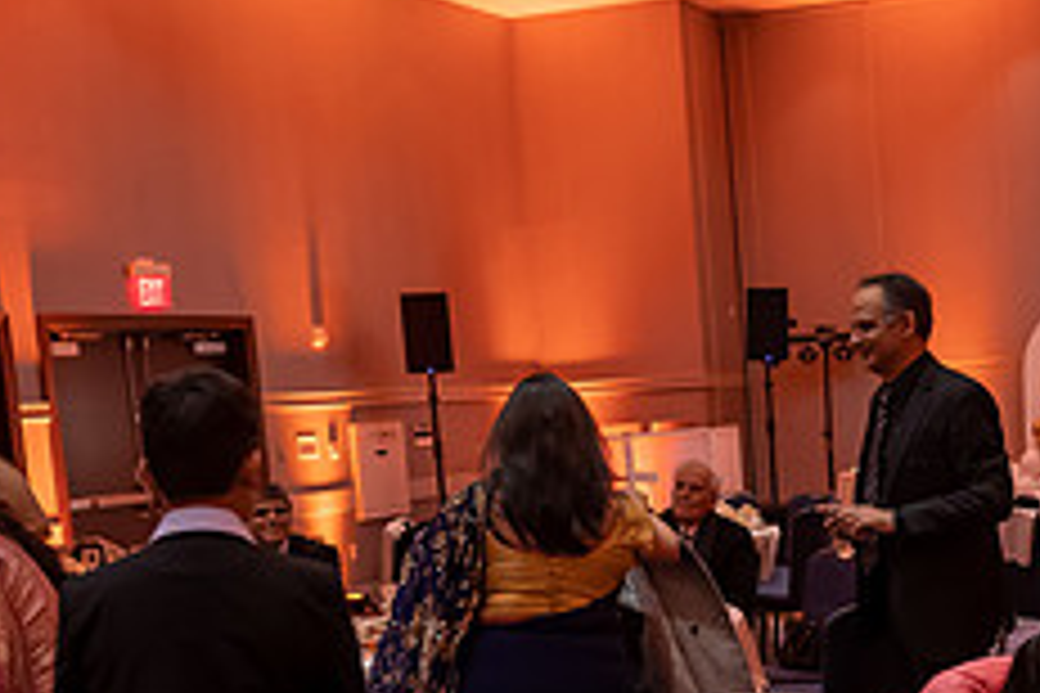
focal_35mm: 64
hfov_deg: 30.2
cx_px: 914
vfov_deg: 20.8
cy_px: 619
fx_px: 1849
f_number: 3.2
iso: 1000
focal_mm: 17
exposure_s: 1/60
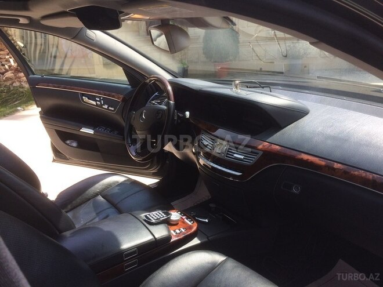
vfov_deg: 48.2
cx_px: 192
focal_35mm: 29
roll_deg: +1.3
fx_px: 321
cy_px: 144
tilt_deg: -24.3
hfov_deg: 61.7
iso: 32
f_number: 2.2
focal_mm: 4.15
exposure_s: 1/451
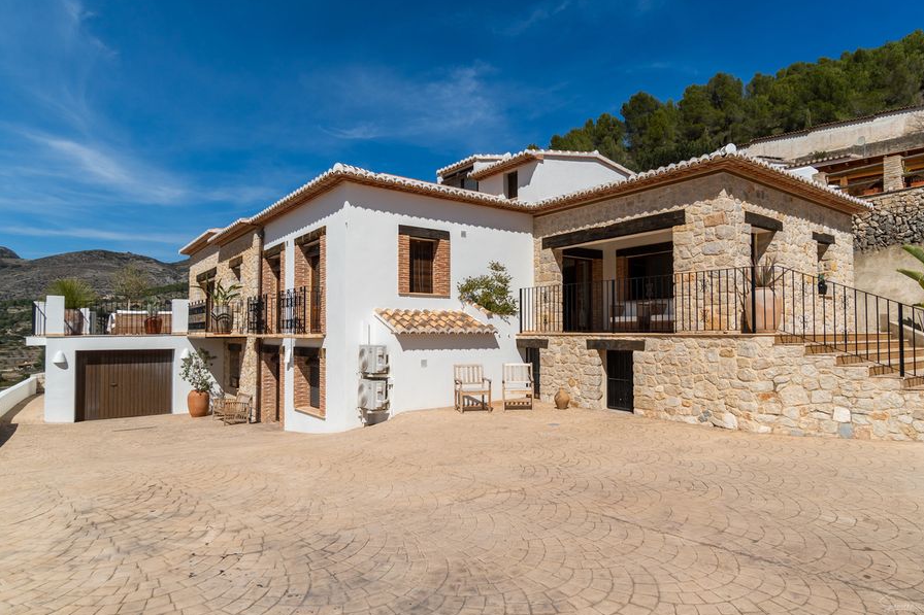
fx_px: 527
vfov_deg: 60.6
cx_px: 486
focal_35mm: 21
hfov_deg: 82.4
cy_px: 317
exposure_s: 1/800
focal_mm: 13
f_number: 8
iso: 160
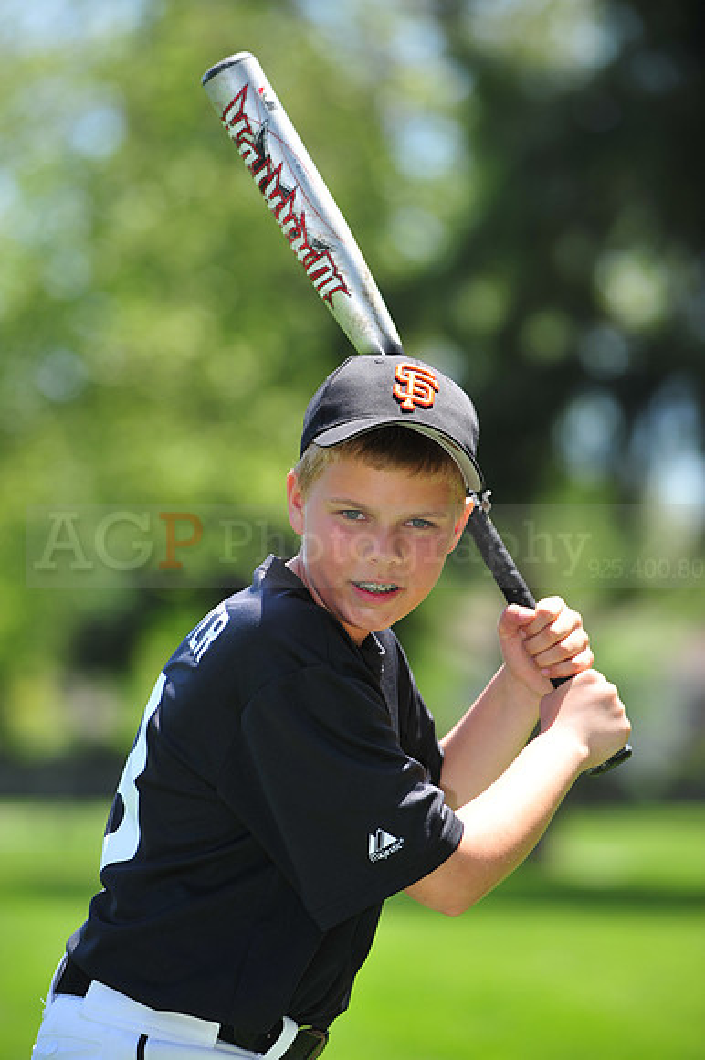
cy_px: 530
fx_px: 5882
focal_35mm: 200
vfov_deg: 10.3
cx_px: 352
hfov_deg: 6.9
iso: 200
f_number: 4.5
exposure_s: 1/640
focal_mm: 200
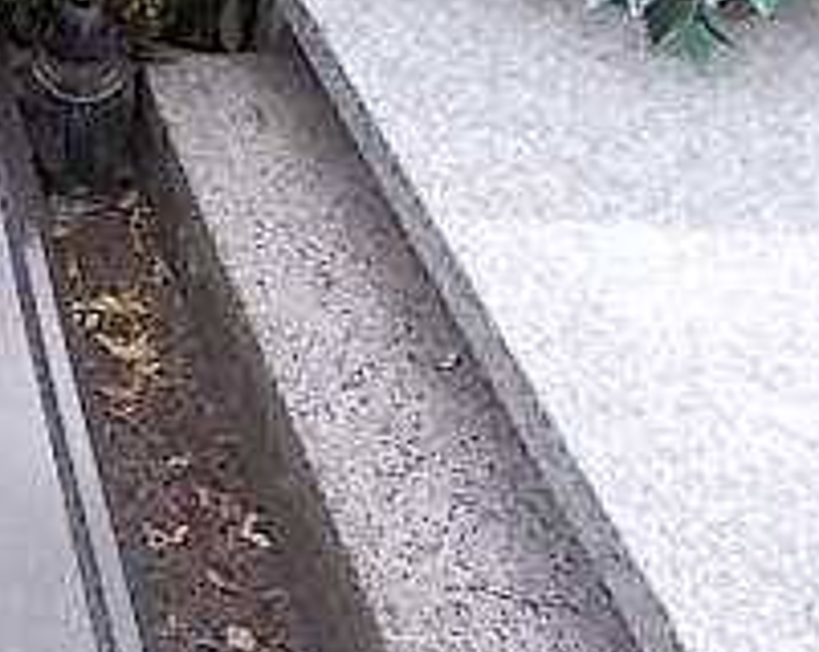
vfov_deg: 18.1
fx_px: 1960
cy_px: -102
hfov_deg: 19.9
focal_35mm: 81
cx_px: -460
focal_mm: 4.6
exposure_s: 1/250
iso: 80
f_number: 3.2
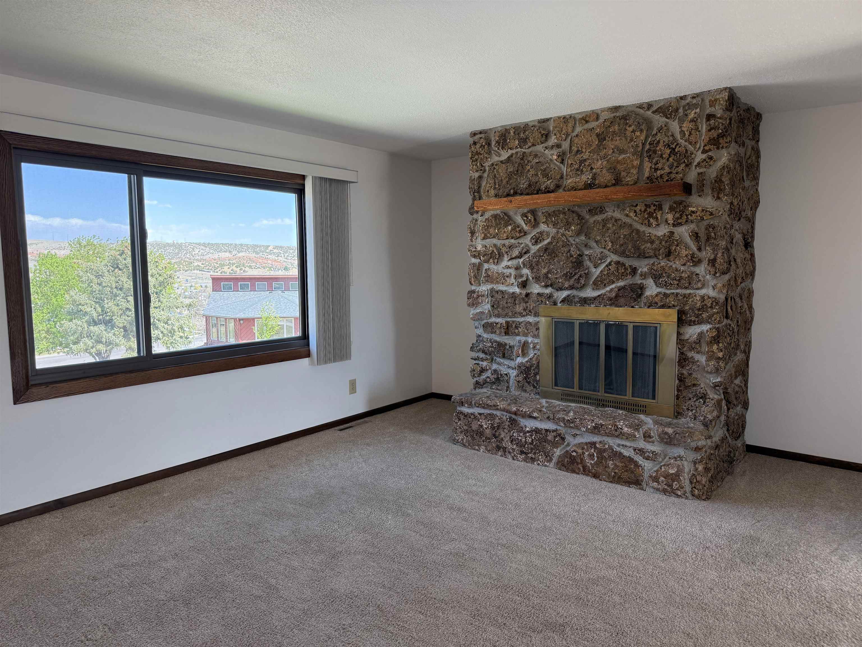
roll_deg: -0.2
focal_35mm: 24
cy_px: 324
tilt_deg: -6.2
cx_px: 431
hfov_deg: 71.6
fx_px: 598
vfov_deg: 56.8
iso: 125
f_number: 1.78
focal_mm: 6.76
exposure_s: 1/230
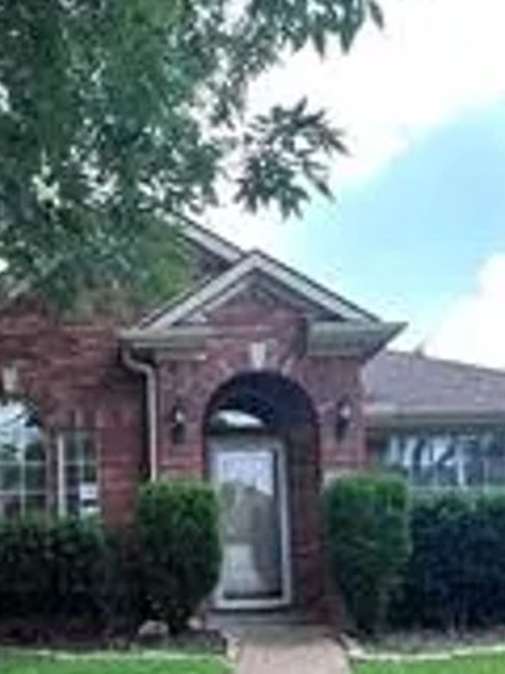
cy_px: 460
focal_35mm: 42
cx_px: 87
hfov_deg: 33.2
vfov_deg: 44.0
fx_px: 817
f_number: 2.2
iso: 40
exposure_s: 1/270
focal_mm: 2.22
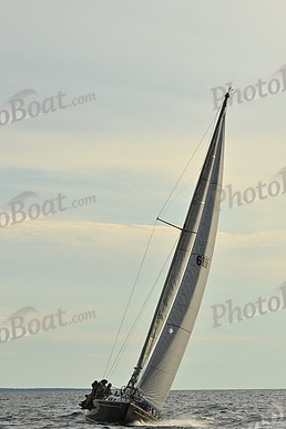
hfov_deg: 7.6
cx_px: 154
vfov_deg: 11.4
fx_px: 2145
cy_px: 257
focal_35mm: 180
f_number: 11
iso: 320
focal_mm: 120
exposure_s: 1/1000
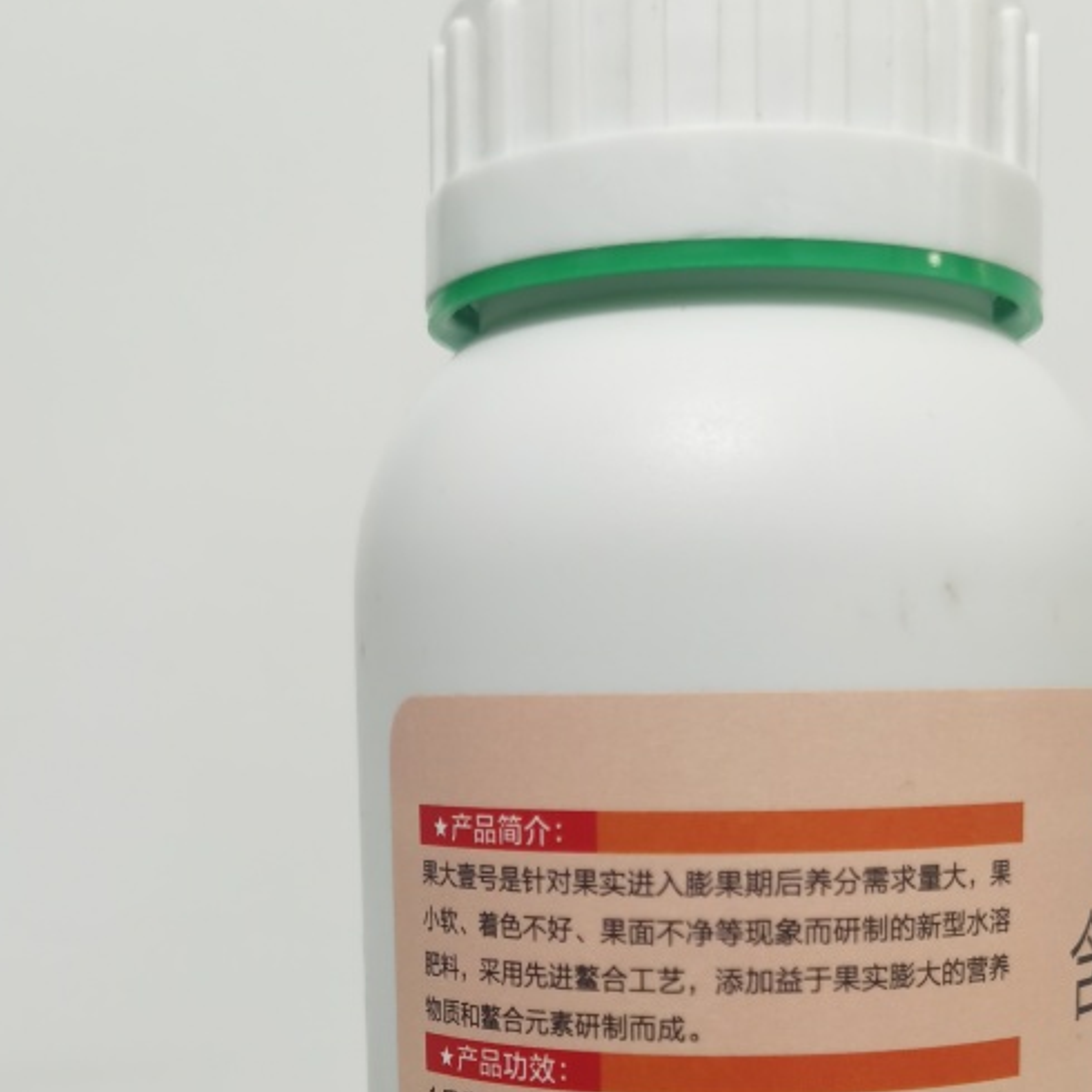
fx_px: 1856
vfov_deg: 31.3
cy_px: 984
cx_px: 651
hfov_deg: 32.7
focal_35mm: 52
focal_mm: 5.56
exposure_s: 1/50
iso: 125
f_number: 1.6
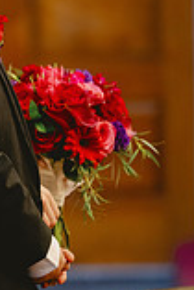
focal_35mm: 573
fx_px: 4621
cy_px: 127
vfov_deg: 3.6
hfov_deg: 2.4
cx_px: -13
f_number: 2.8
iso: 2500
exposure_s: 1/125
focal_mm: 200
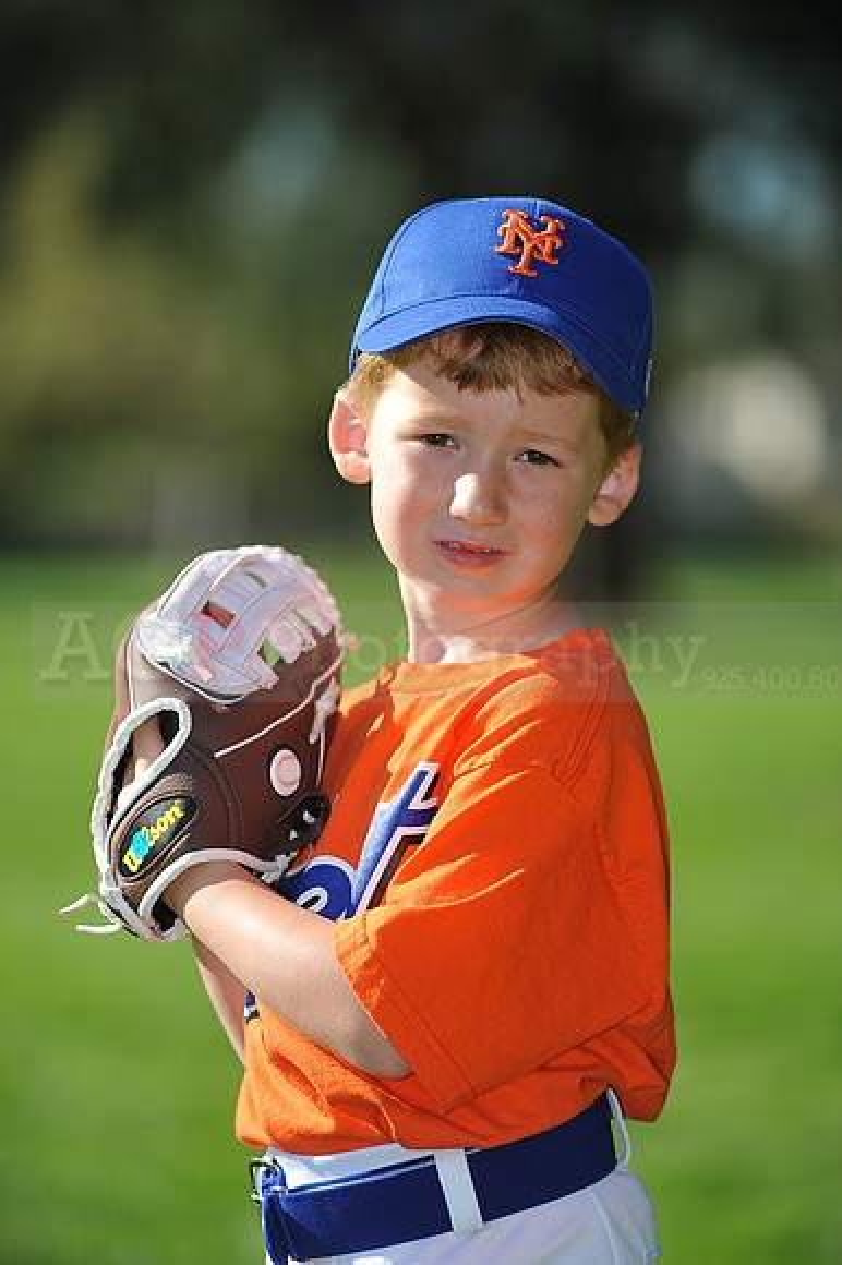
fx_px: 7025
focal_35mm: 200
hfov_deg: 6.9
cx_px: 421
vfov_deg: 10.3
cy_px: 632
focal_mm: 200
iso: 200
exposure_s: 1/1250
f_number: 4.5
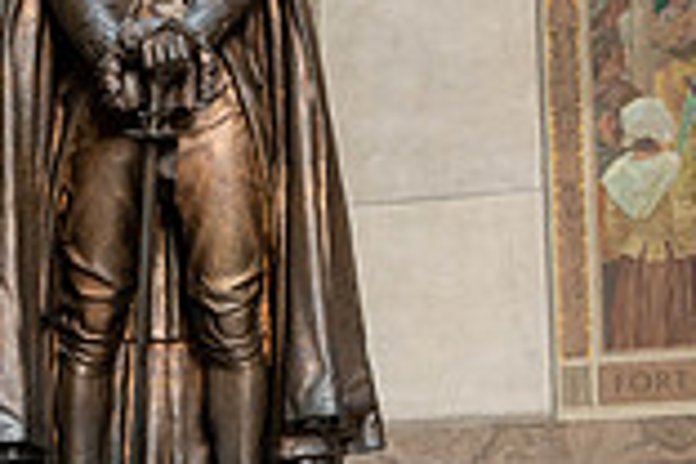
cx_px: -62
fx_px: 2049
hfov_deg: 18.6
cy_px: 417
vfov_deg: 12.8
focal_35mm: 106
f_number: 8
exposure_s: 1/13
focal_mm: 28
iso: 800
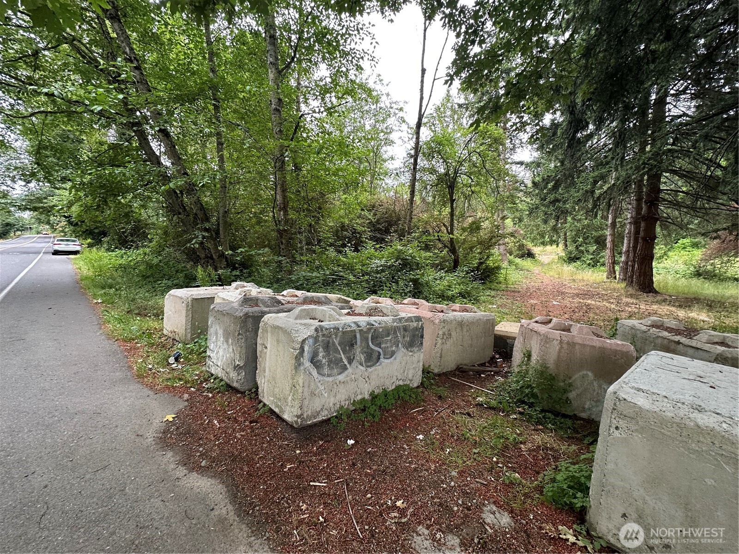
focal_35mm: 14
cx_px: 370
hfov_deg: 102.1
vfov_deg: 85.7
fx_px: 299
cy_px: 277
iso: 160
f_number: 2.2
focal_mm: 2.22
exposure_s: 1/99
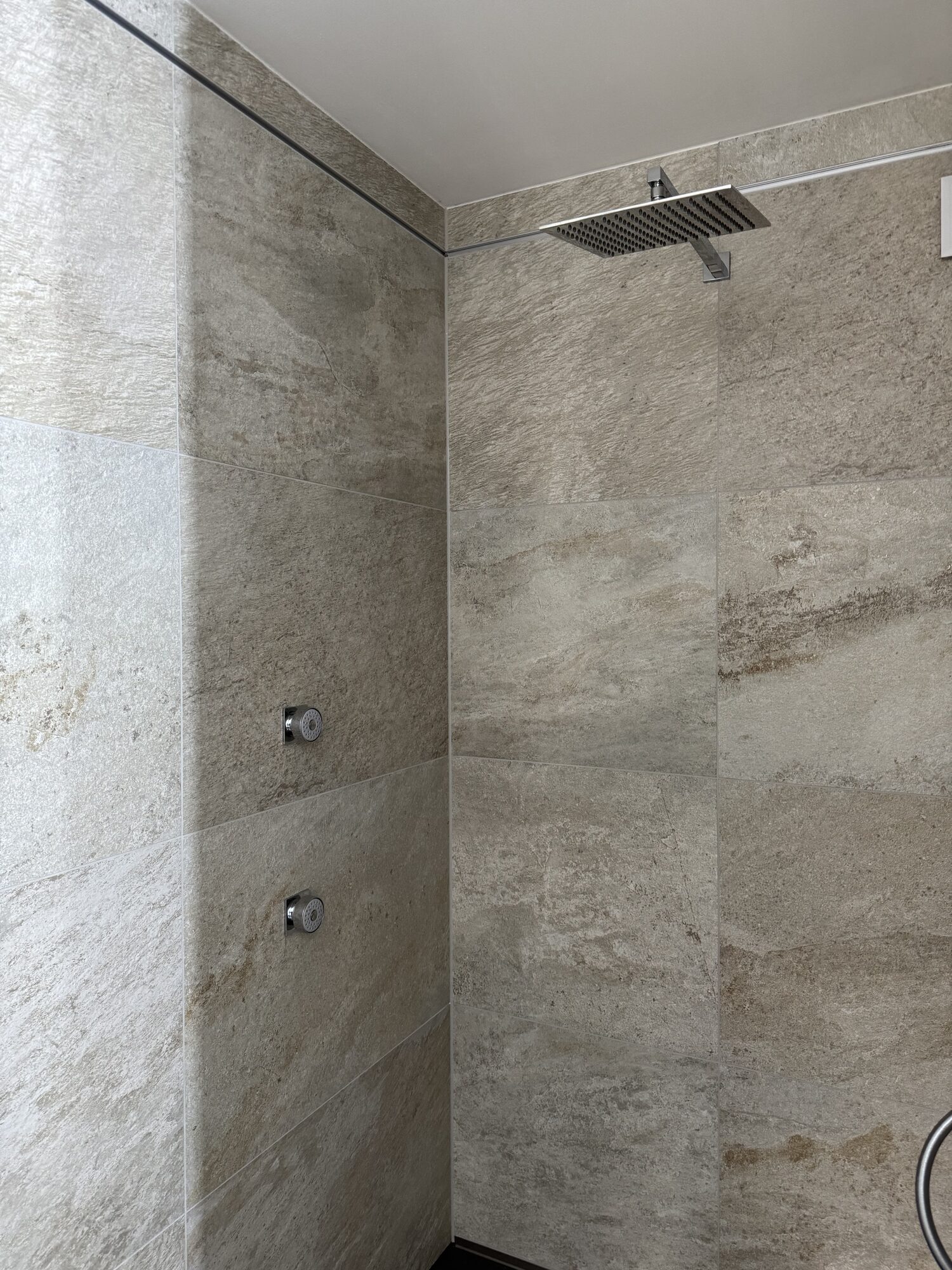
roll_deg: +0.4
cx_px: 476
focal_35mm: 24
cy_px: 635
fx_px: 880
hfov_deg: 56.8
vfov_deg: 71.6
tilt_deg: -0.2
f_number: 1.78
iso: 320
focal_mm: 6.76
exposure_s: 1/50
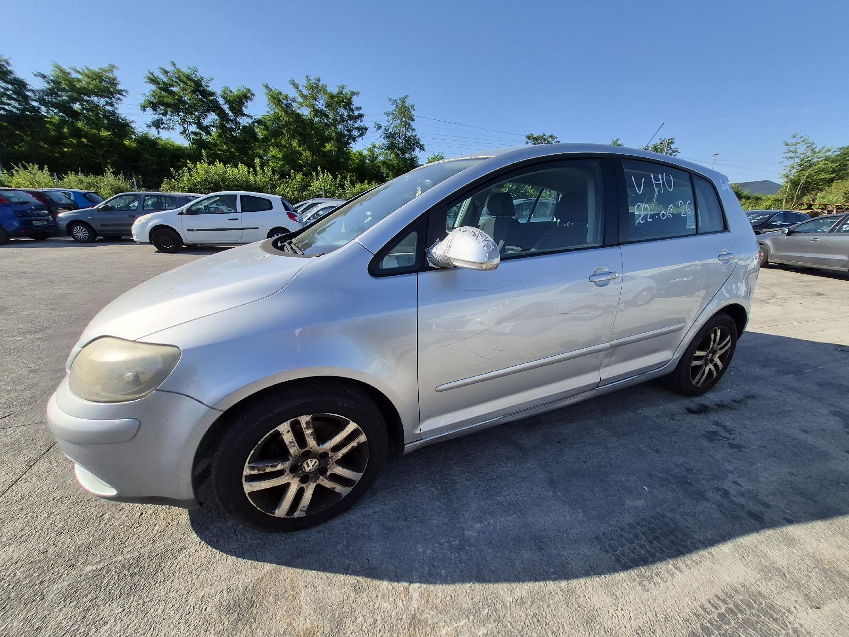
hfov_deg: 106.2
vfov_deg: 89.9
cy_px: 318
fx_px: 319
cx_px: 424
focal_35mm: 13
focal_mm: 1.74
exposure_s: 1/2000
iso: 40
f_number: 2.2
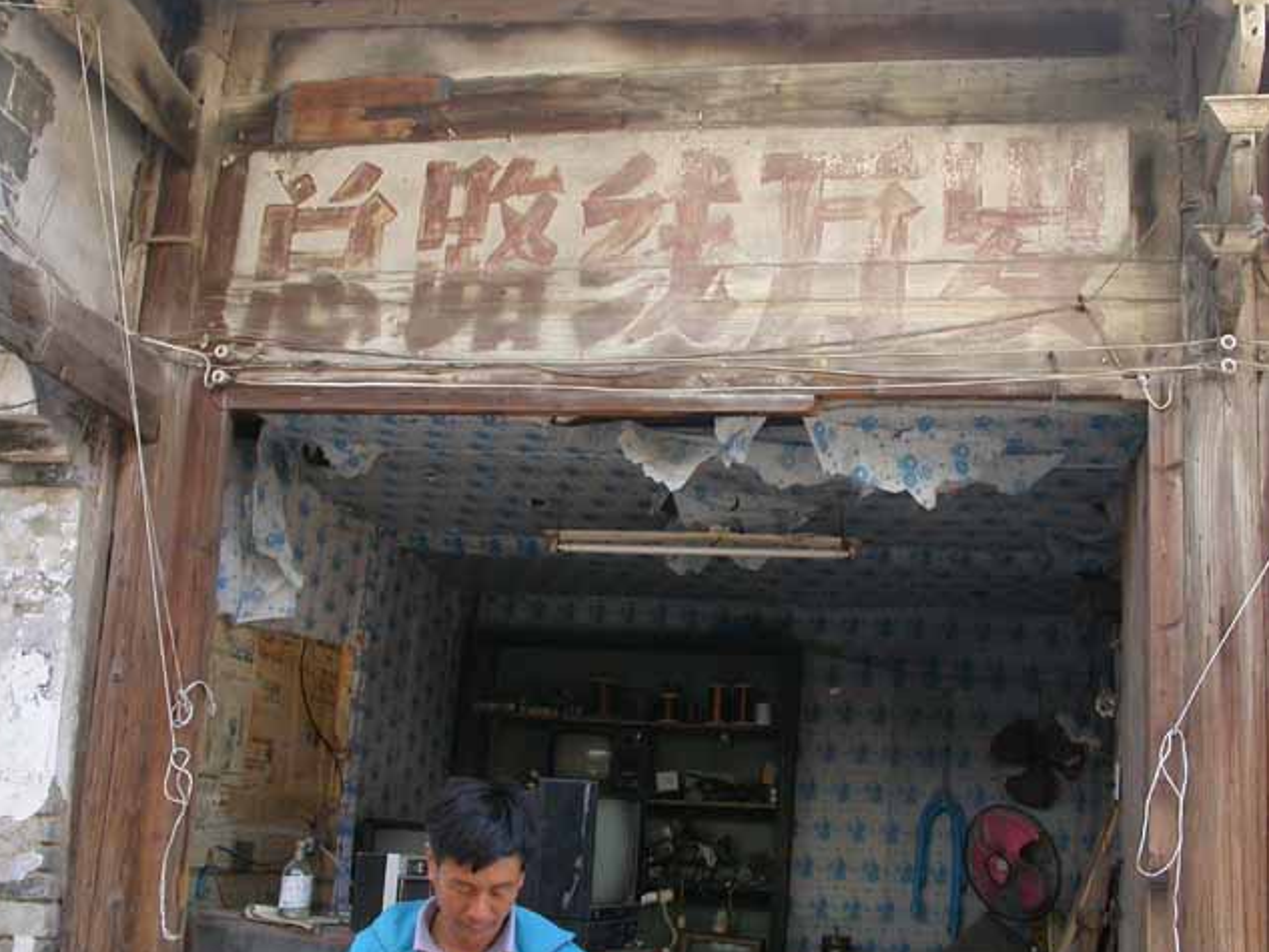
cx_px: 682
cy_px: 444
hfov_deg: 44.8
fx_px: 1540
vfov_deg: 34.3
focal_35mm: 42
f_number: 3.7
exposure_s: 1/103
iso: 100
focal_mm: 7.85
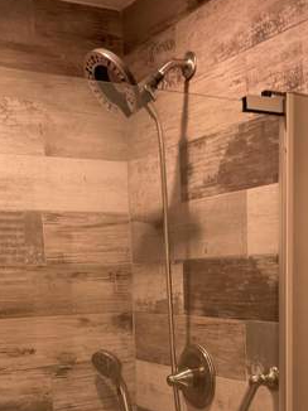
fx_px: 677
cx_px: 178
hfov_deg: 25.6
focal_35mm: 57
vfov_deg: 32.3
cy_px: 364
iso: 40
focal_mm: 3
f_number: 1.8
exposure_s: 1/60
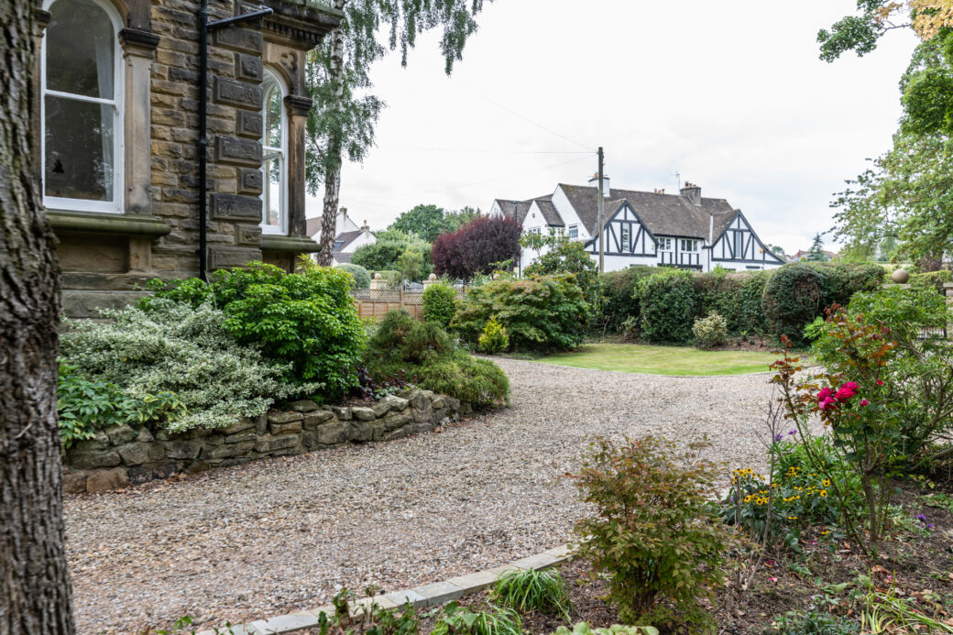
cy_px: 318
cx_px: 476
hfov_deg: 61.9
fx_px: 794
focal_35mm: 30
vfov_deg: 43.6
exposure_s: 1/25
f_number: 8
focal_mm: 30
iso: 100
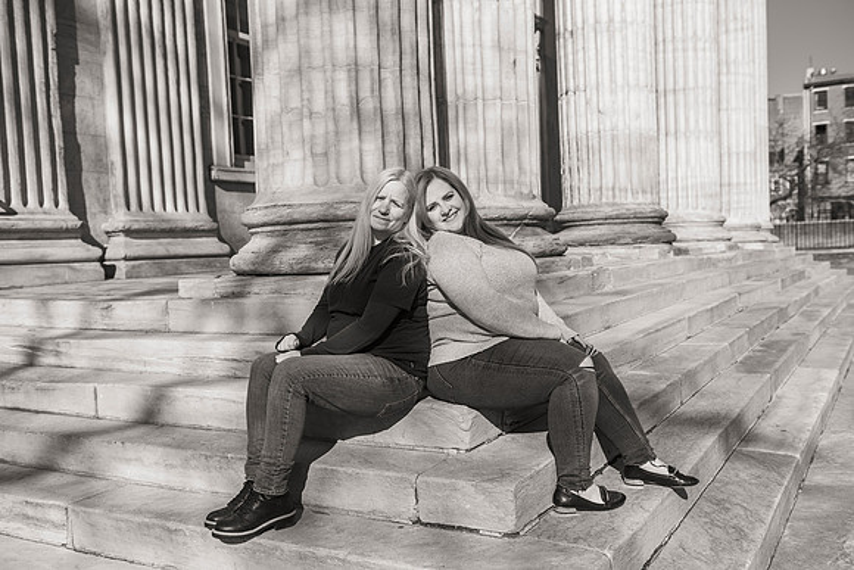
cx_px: 433
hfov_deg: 53.4
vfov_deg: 37.1
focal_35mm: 36
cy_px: 295
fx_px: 850
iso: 250
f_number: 4
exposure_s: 1/4000
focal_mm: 34
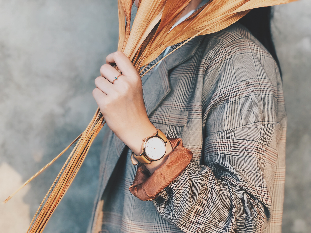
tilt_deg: -4.5
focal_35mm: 57
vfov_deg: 25.7
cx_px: 156
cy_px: 116
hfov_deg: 33.8
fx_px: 512
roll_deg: -0.7
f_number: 2.8
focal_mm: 6.6
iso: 64
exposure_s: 1/120
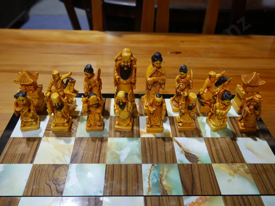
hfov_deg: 60.0
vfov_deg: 46.8
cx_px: 138
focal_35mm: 30
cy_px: 103
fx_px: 238
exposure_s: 1/80
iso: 200
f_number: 3.6
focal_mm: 15
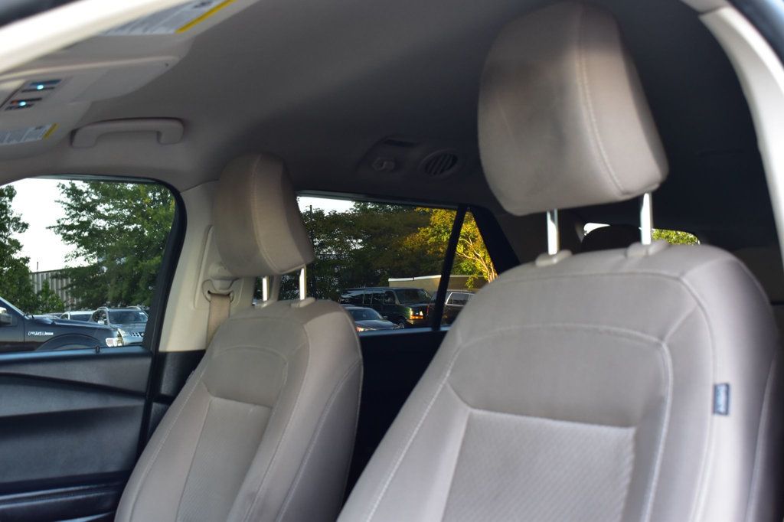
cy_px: 261
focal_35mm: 42
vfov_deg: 31.9
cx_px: 392
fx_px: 914
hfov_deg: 46.4
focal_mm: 28
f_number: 6.3
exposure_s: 1/15
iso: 720
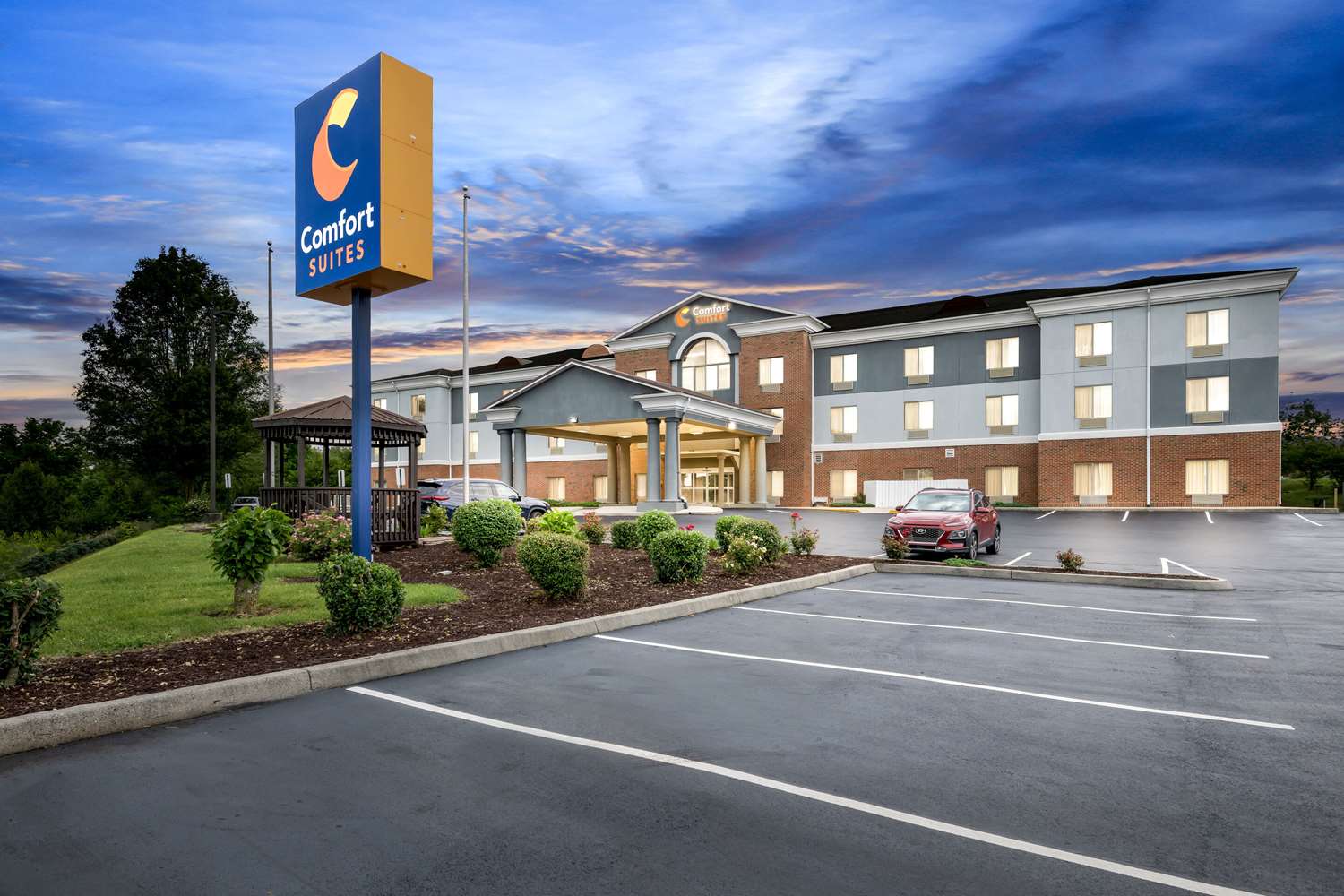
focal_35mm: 18
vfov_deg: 65.9
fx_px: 691
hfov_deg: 88.4
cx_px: 672
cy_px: 448
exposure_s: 1/60
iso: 250
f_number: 8
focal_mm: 18.5
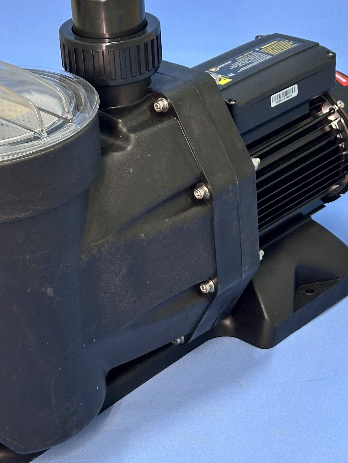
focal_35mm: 93
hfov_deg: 15.8
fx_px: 1246
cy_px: 118
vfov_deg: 20.9
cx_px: 92
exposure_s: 1/50
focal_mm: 6.86
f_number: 1.78
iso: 64
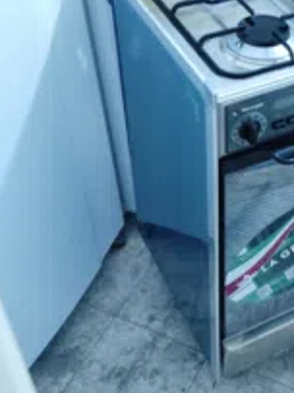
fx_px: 646
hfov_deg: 24.9
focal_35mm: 57
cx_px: 263
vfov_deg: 33.3
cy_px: 112
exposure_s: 1/33.3
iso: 555
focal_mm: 4.25
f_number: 1.8
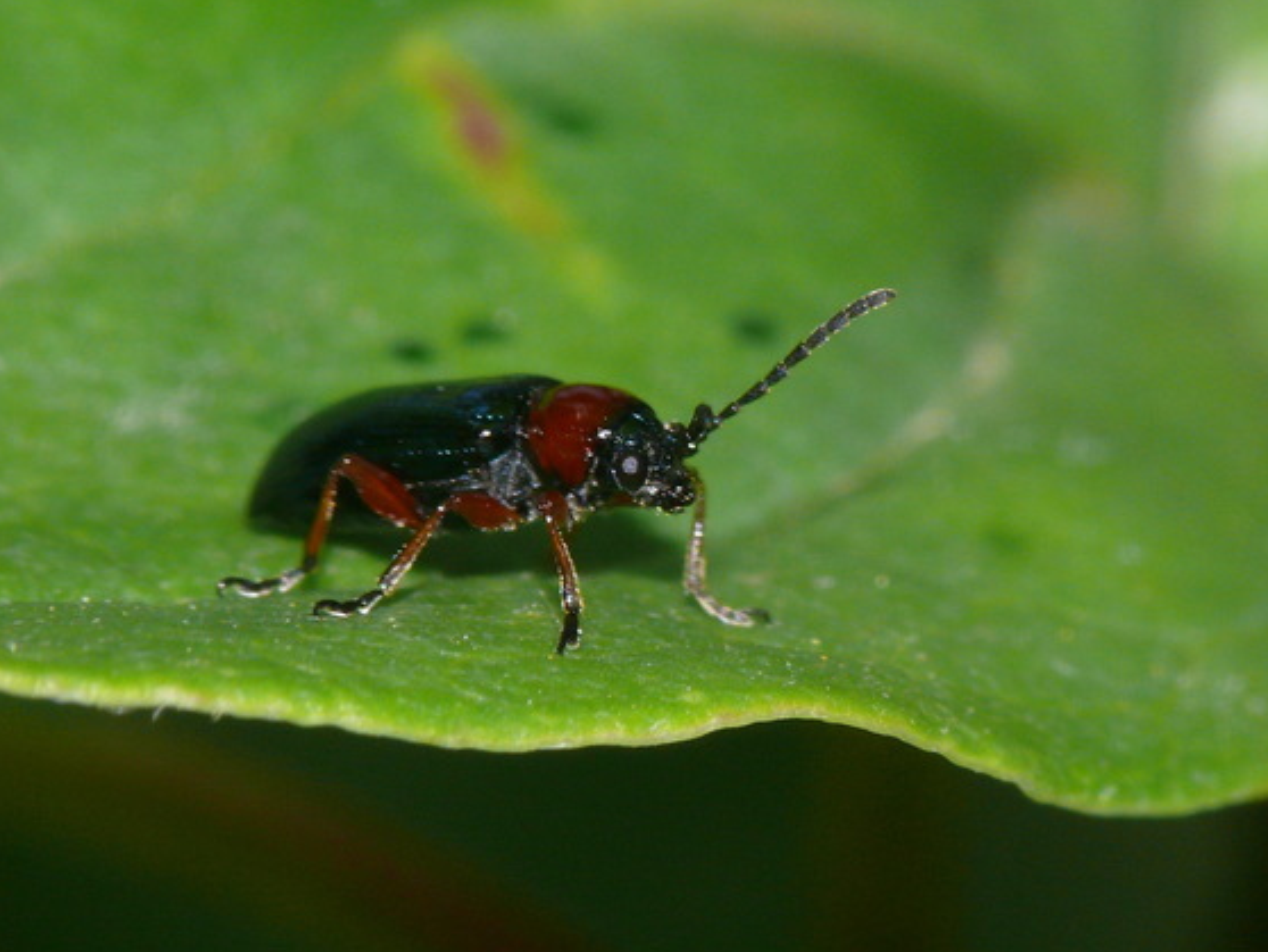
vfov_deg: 2.3
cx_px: 837
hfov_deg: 3.1
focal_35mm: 642
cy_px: 443
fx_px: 23527
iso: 200
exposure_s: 1/200
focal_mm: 88.8
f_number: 11
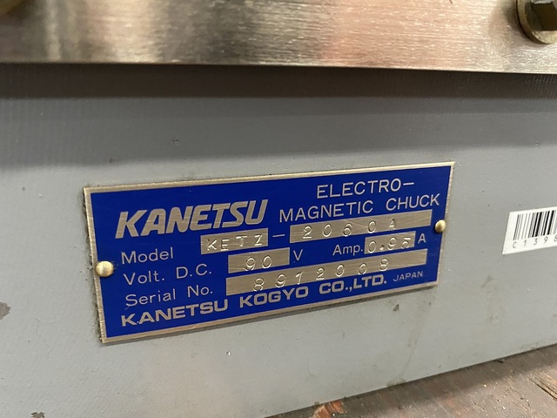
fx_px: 418
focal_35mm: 26
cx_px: 278
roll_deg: -2.1
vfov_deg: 53.1
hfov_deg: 67.3
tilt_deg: -18.6
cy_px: 209
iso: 640
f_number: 1.8
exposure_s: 1/30
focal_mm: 4.25
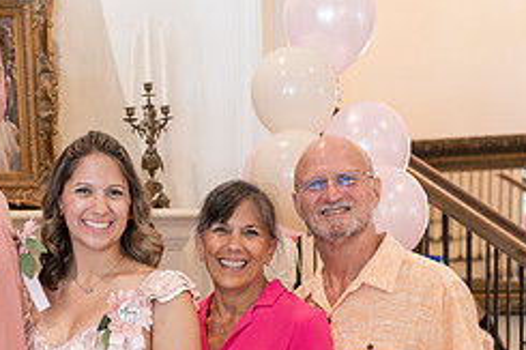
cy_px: 360
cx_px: 107
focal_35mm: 83
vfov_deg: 16.1
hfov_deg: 24.1
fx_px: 1212
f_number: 2.8
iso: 1000
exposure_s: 1/125
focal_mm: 35
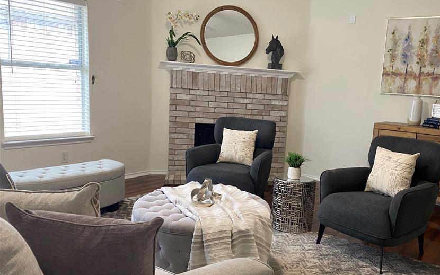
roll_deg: -2.7
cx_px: 271
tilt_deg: -8.9
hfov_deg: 56.1
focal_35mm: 34
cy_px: 152
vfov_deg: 37.2
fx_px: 408
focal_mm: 4.25
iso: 160
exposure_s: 1/60
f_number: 1.8
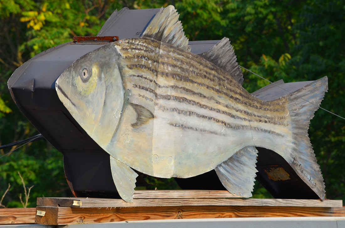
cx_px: 172
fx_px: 3157
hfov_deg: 6.3
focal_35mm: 330
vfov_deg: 4.1
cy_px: 114
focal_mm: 220
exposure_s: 1/60
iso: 100
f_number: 14
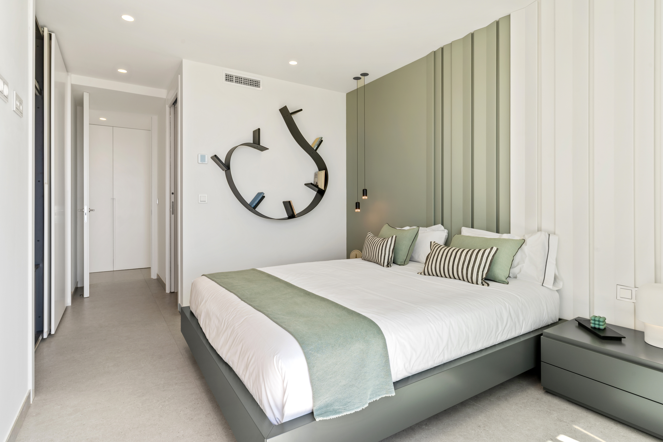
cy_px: 221
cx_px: 332
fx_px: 350
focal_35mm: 19
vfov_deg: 64.6
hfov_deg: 86.9
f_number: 11
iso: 50
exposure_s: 1/13
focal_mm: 19
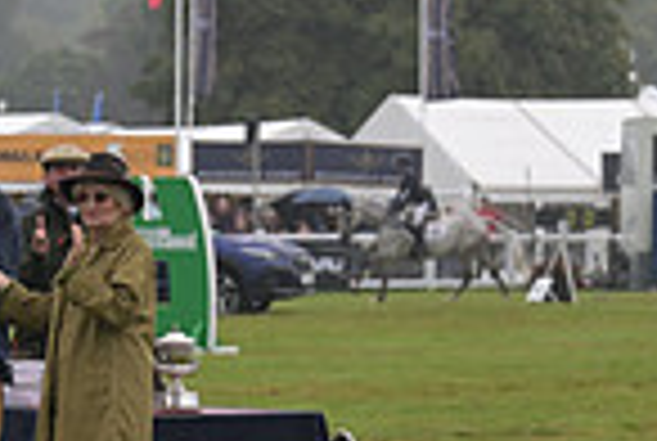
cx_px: -576
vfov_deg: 4.5
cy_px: 272
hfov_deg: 6.6
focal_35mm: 305
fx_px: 5578
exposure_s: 1/800
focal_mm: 77
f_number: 5.6
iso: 560
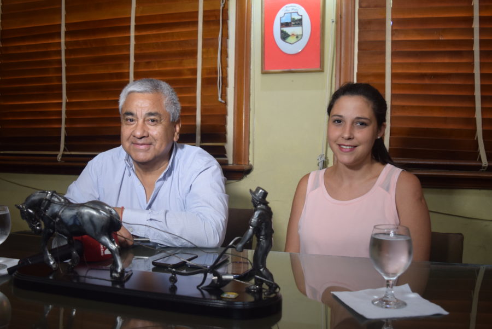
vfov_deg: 36.9
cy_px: 164
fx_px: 492
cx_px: 246
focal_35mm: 36
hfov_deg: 53.1
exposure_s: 1/80
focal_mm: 24
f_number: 4.5
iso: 800
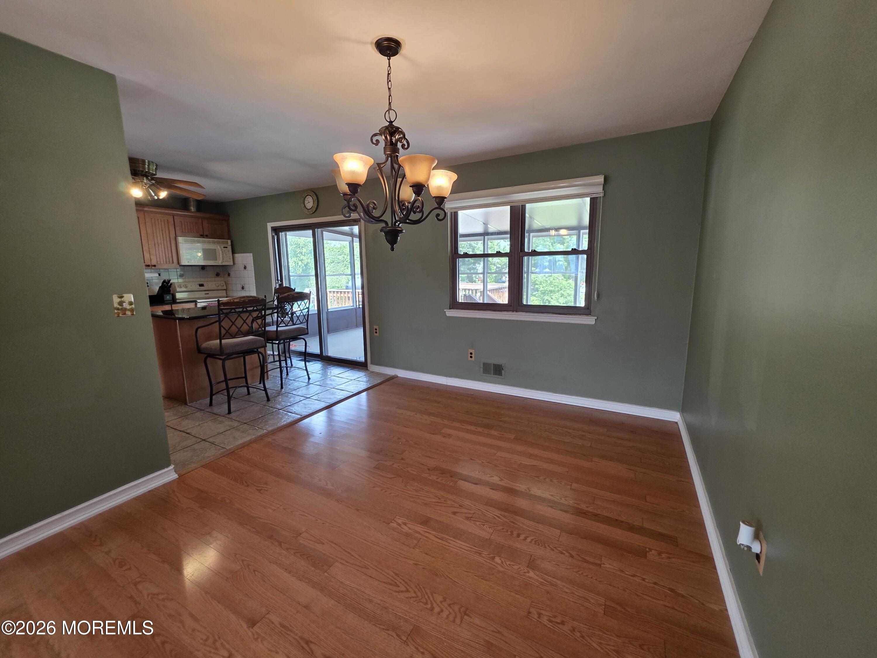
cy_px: 329
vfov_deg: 89.9
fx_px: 329
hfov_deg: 106.2
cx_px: 438
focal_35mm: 13
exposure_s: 1/120
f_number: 1.9
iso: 200
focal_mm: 2.2
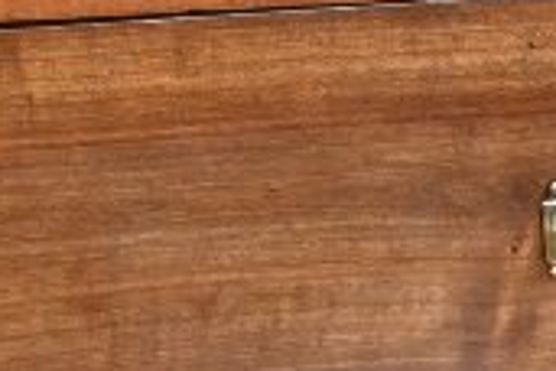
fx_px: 3826
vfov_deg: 5.5
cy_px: 491
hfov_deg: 8.3
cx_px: 426
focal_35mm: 248
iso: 2800
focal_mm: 23.5
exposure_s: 1/125
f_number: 3.8
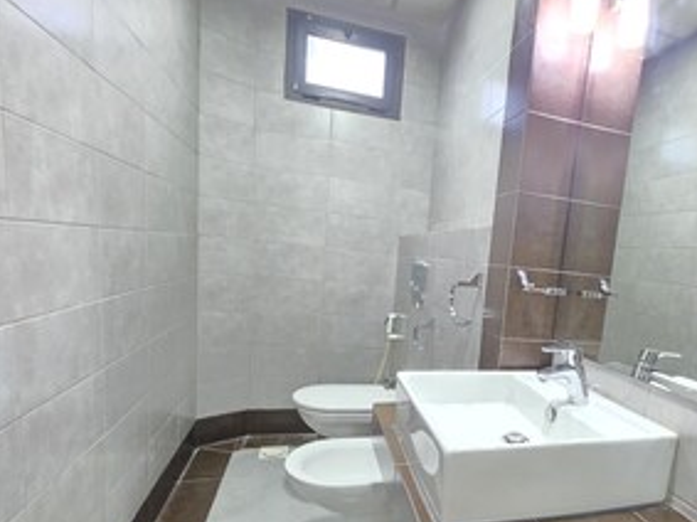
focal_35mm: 21
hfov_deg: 76.1
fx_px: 423
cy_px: 343
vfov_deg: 62.0
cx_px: 474
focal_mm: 2.2
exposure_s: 1/50
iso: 1000
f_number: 1.9
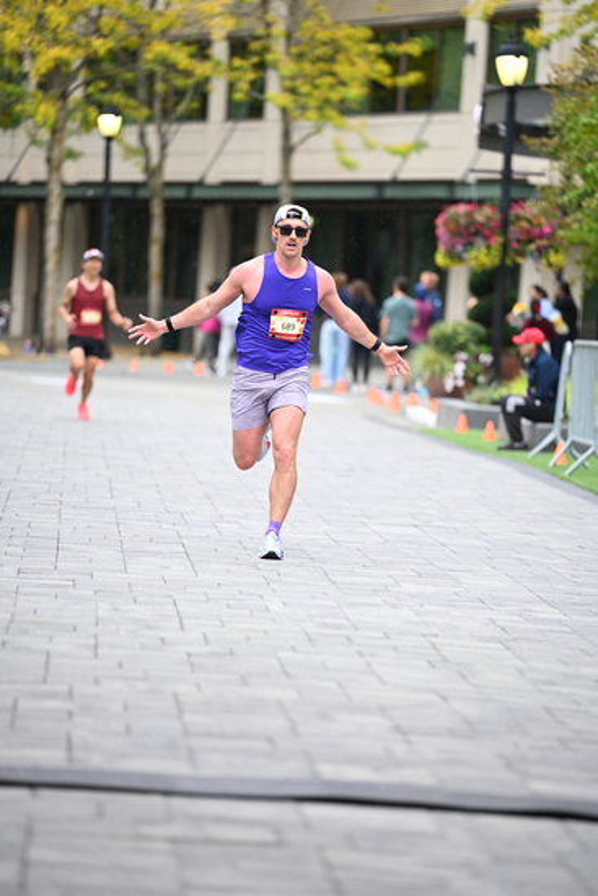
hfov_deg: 8.3
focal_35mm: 165
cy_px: 448
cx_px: 299
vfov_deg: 12.4
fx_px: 4108
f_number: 2.8
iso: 1250
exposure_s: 1/1600
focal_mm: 165
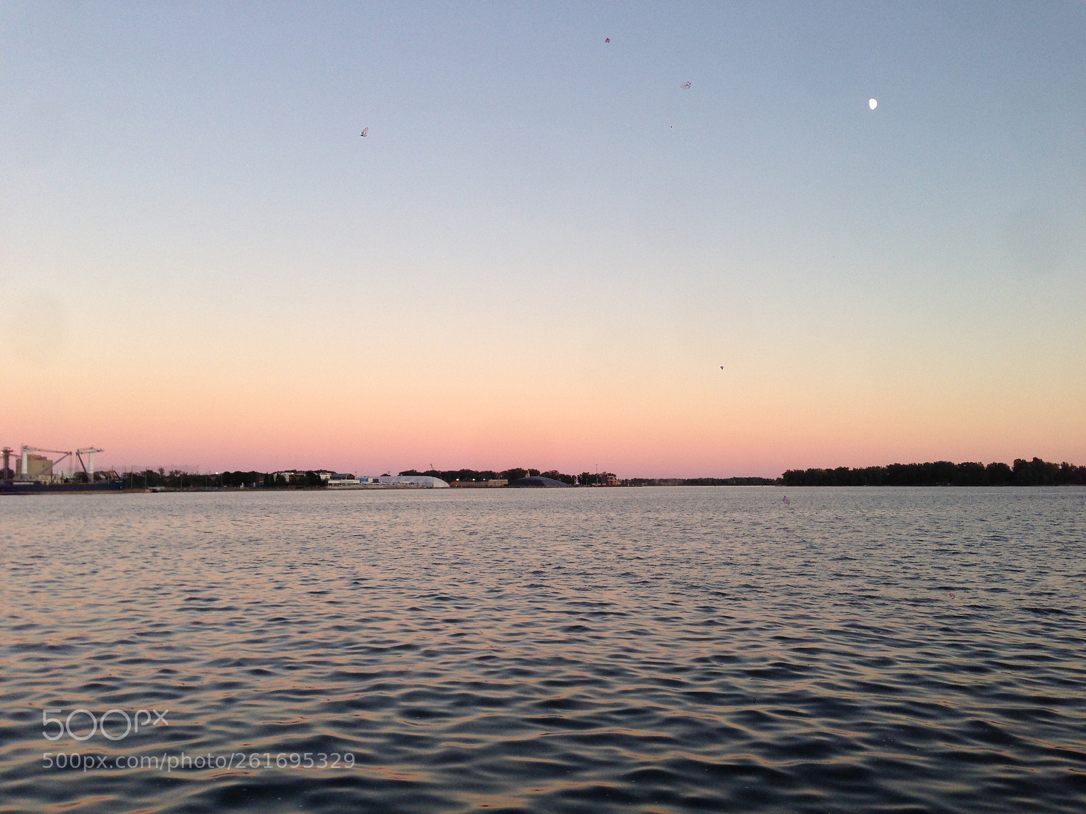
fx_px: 1035
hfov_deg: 55.4
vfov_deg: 42.9
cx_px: 543
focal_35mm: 33
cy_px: 407
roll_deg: -0.6
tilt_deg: +5.3
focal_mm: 4.12
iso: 50
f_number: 2.4
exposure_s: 1/136
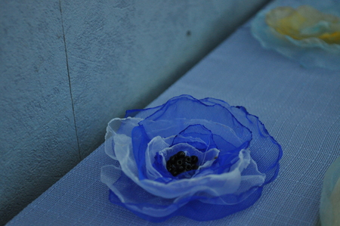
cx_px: 170
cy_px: 113
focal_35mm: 69
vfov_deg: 19.7
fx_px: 651
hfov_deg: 29.3
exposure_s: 1/15
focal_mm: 46
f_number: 5.3
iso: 1600
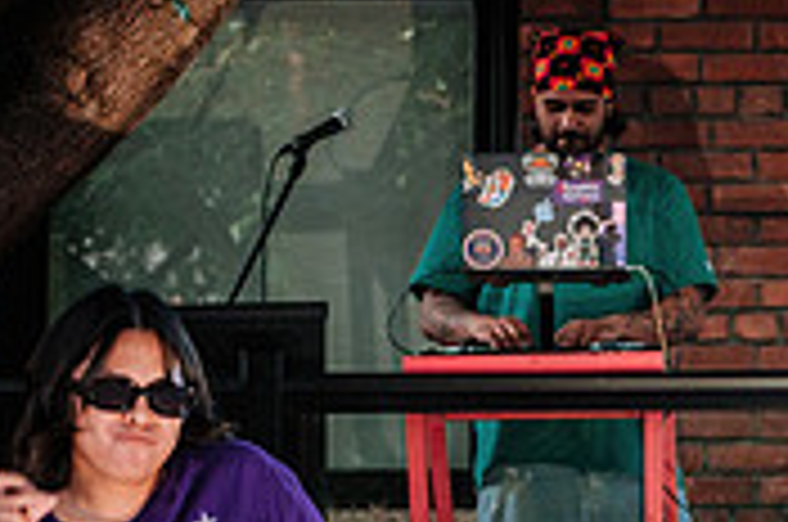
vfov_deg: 5.4
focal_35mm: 249
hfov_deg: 8.3
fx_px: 5440
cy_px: 835
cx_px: 707
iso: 400
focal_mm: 50
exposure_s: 1/200
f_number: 2.8
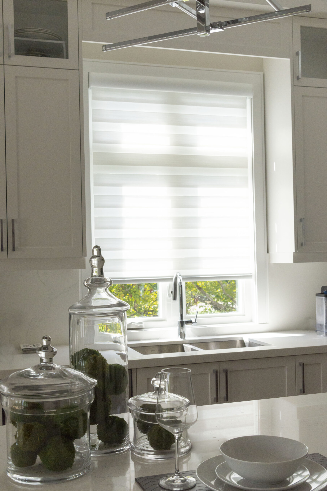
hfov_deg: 30.5
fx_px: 599
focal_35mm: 44
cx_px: 164
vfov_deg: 44.5
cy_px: 246
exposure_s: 1/640
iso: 1600
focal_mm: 44
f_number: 13
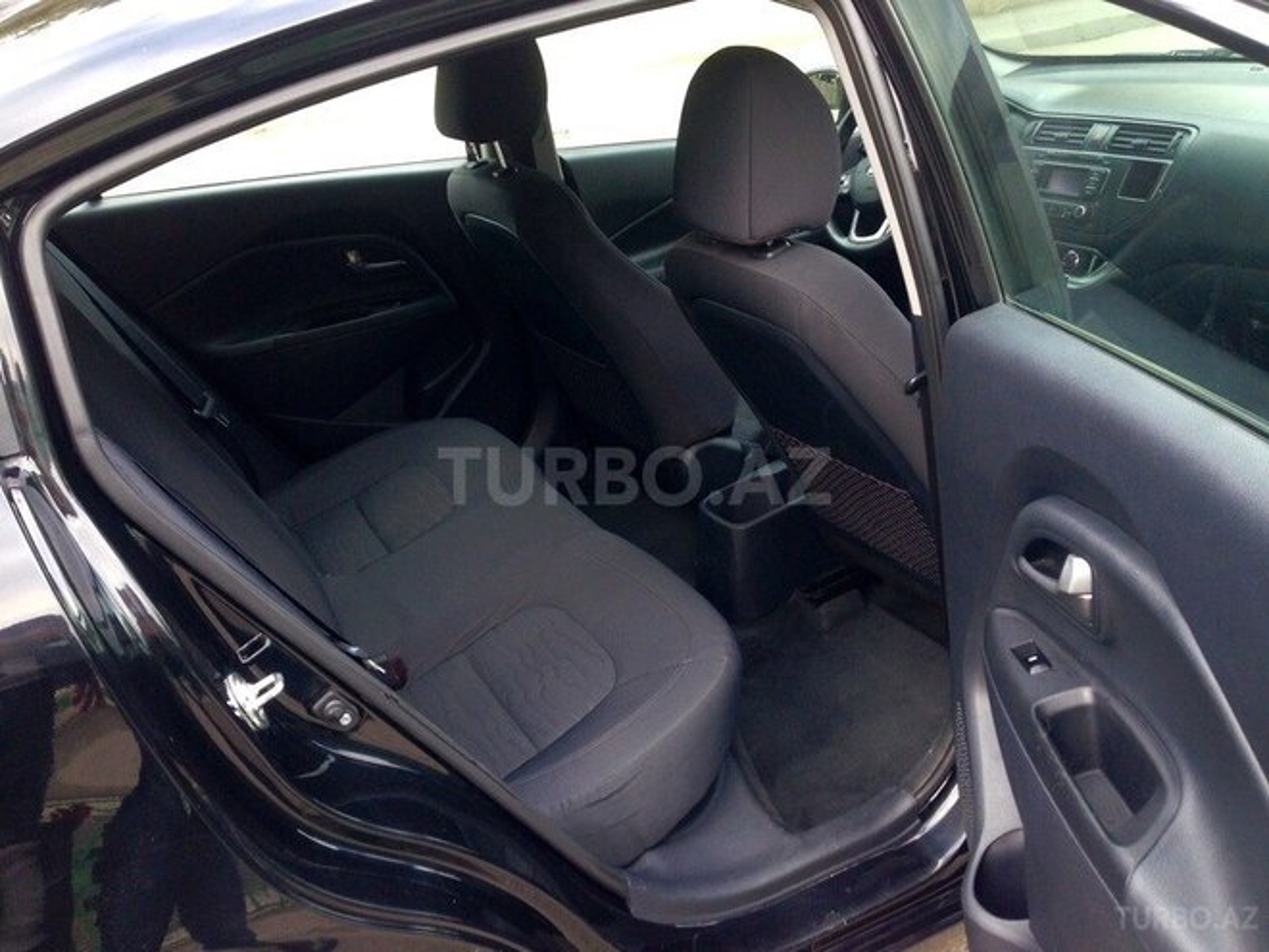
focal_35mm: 33
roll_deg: +4.1
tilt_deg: -22.9
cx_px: 634
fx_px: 1210
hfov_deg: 55.4
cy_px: 476
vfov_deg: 42.9
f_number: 2.4
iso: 80
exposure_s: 1/20
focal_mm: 4.12
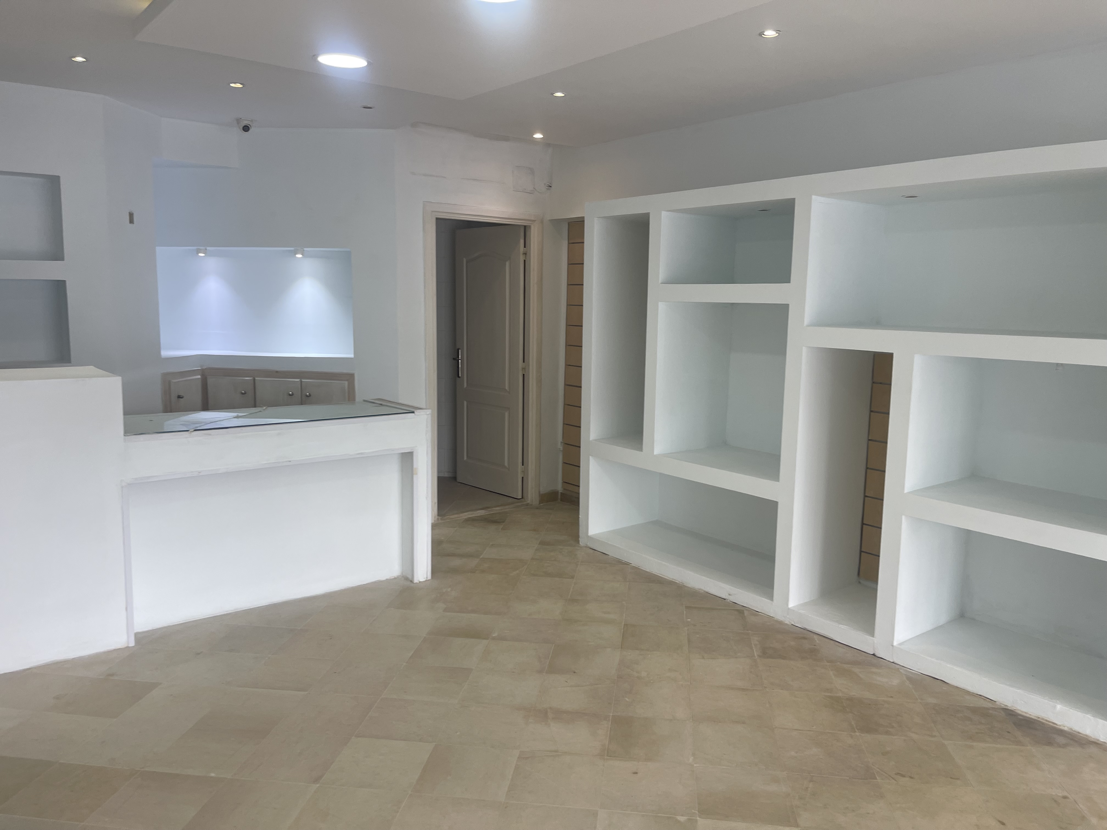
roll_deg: +0.4
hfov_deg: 69.4
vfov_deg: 54.9
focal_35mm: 25
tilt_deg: -9.6
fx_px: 799
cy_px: 415
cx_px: 554
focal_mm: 5.1
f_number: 1.6
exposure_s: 1/100
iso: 64
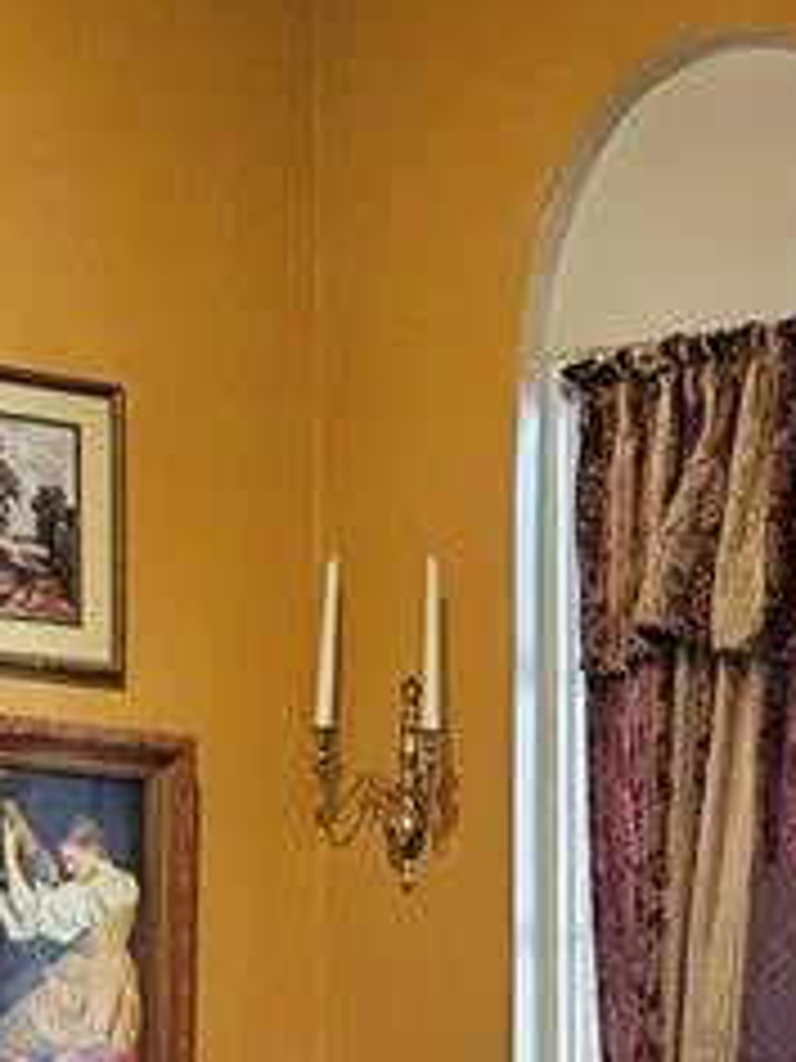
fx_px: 3587
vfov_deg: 15.7
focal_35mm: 117
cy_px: 1498
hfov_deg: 12.1
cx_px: 1156
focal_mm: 6.3
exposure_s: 1/24
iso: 640
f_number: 1.7
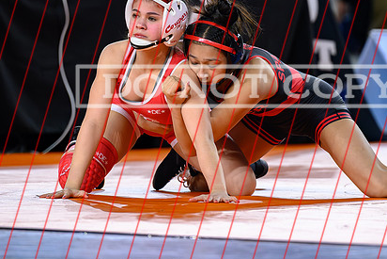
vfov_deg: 2.9
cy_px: 134
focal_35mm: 467
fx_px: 5022
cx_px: 209
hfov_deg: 4.4
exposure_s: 1/1250
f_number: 2.8
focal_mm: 200
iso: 3200
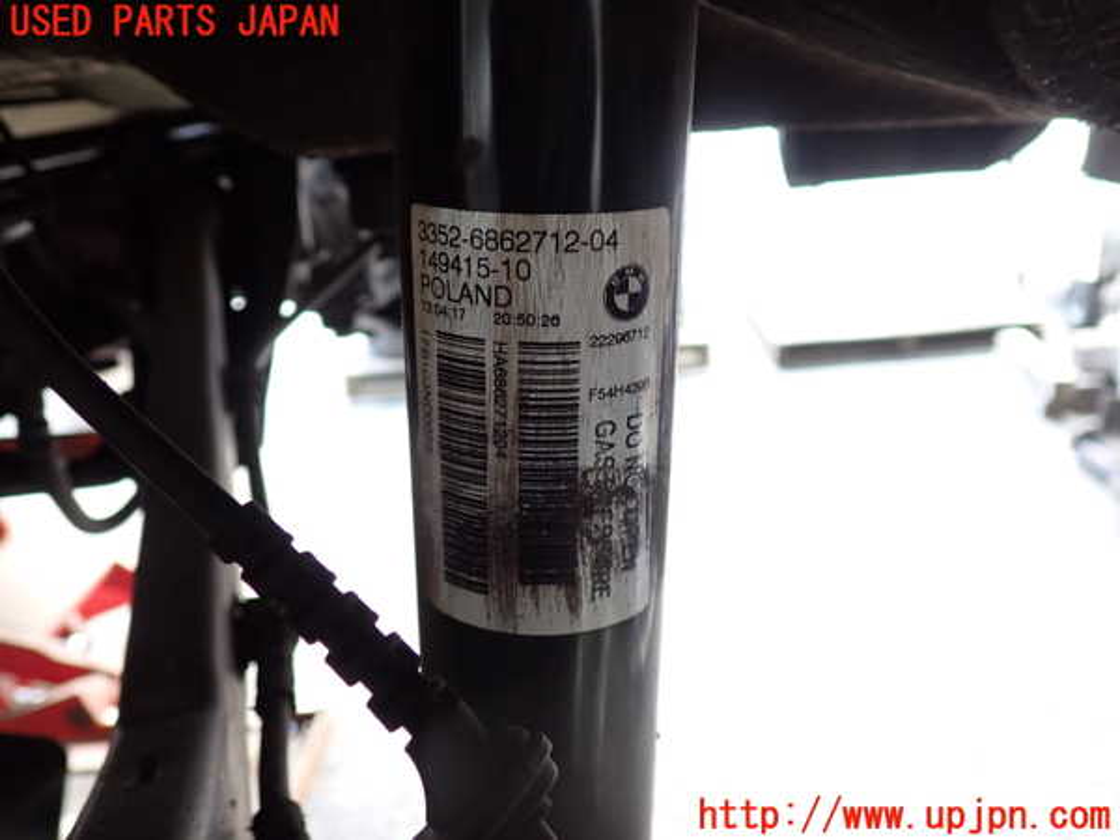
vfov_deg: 46.8
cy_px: 420
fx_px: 971
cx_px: 560
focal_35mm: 30
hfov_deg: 60.0
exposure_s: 1/30
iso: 200
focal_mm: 5.4
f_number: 2.3
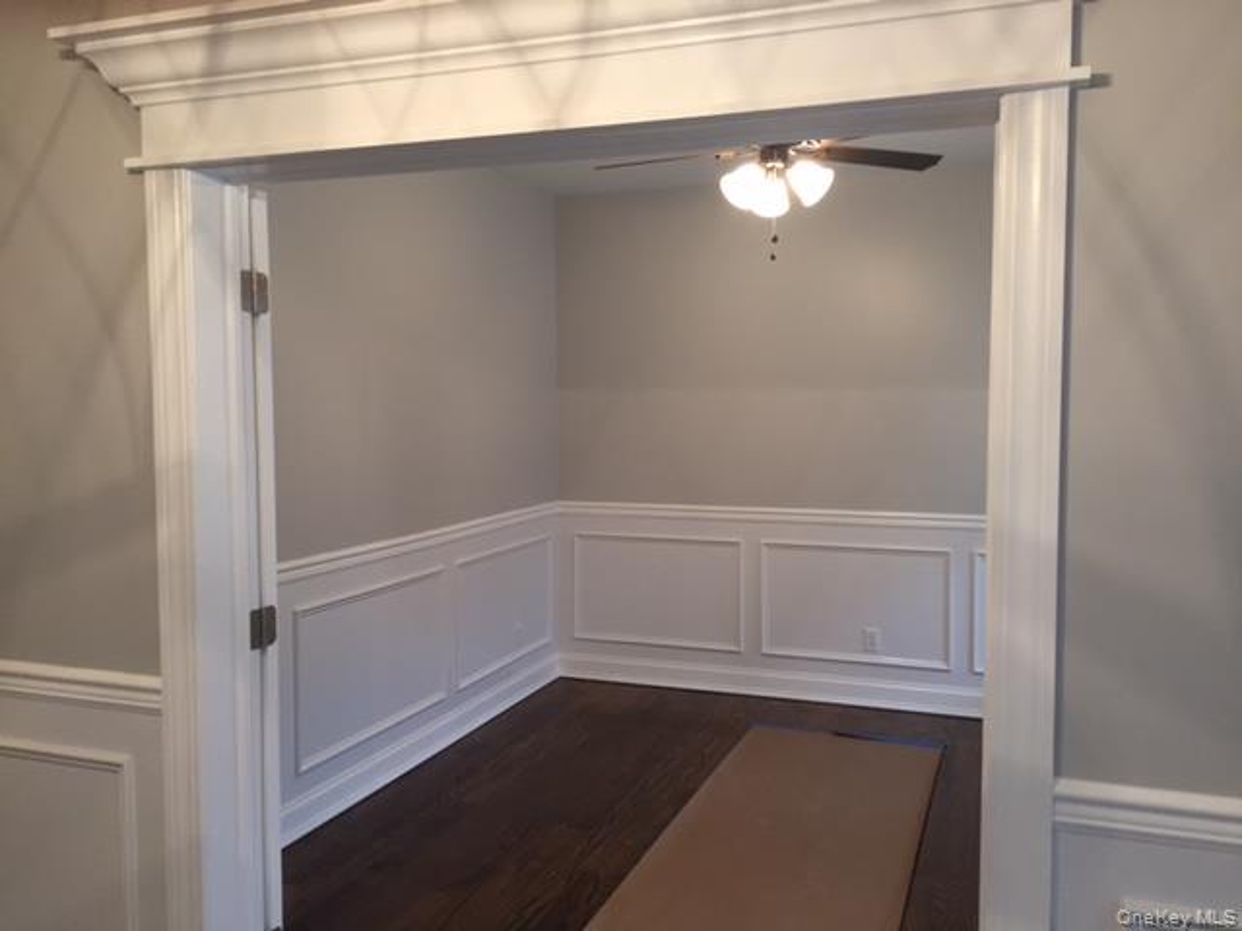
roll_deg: -0.2
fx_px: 1041
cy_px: 466
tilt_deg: -3.9
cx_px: 621
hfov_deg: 61.7
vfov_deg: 48.2
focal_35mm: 29
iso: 100
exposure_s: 1/30
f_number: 2.2
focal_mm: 4.15
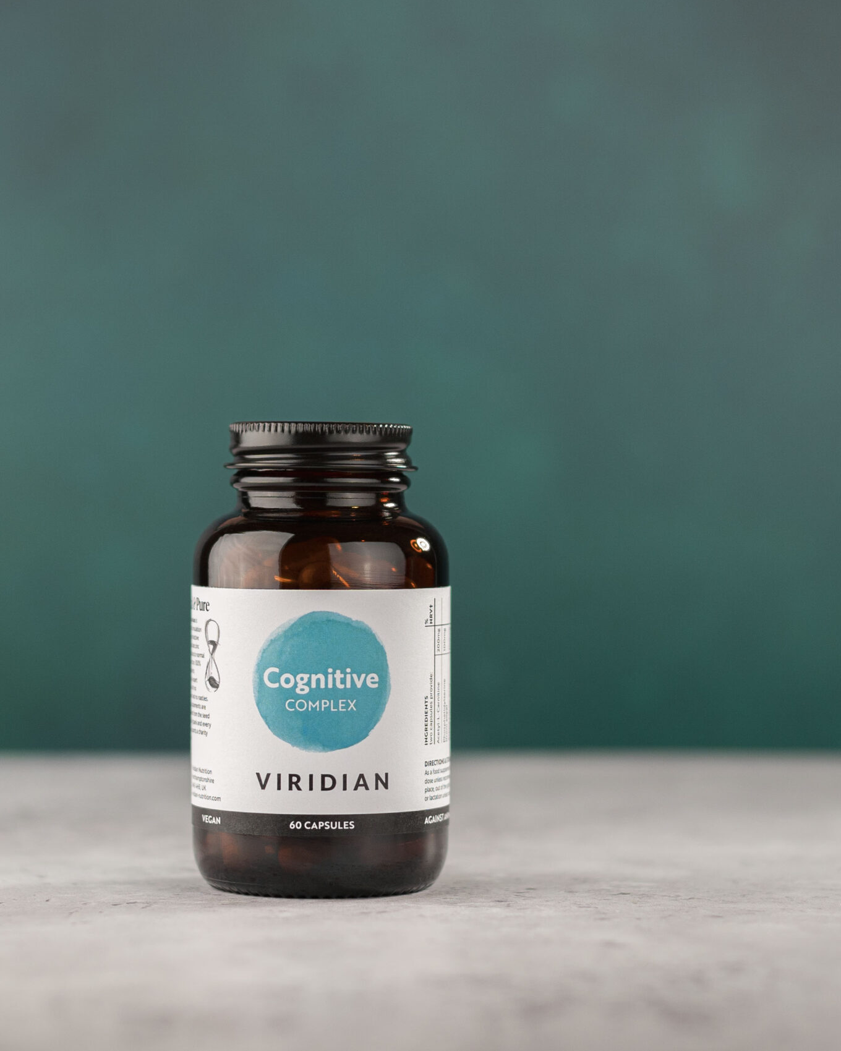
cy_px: 525
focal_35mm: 106
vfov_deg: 18.1
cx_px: 322
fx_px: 3298
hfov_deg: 14.5
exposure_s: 1/250
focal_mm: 50.3
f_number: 3.2
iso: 100
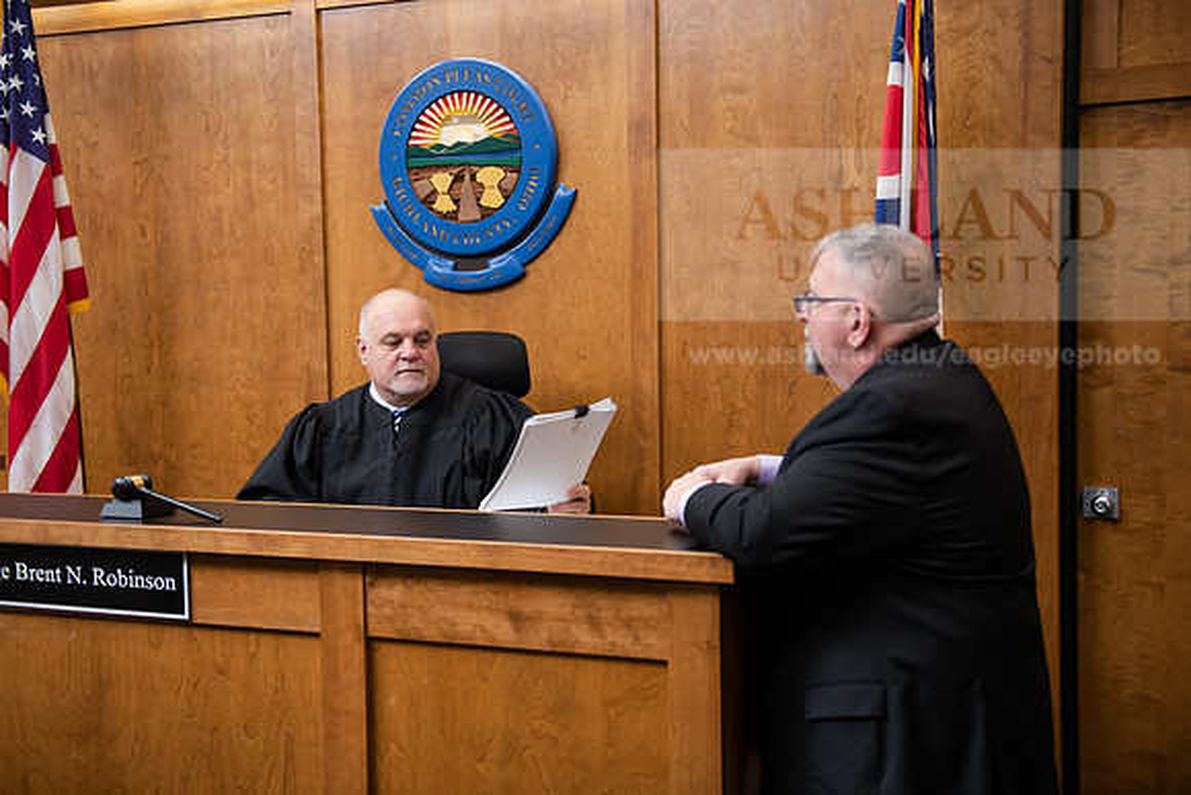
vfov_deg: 30.5
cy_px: 398
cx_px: 596
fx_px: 1456
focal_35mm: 44
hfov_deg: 44.5
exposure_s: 1/200
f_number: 3.2
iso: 1000
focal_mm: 44
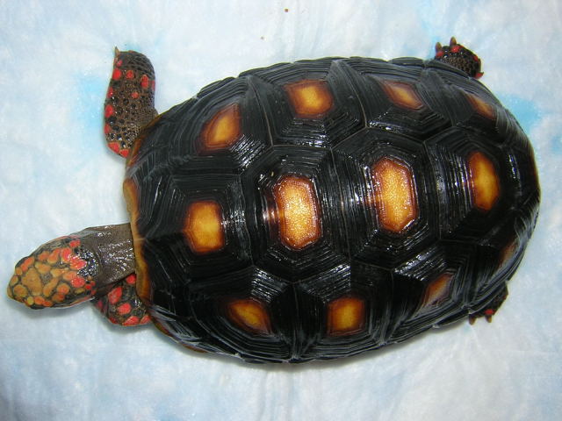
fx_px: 584
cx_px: 281
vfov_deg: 39.7
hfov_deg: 51.4
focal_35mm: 36
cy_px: 210
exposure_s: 1/60.1
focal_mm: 4.7
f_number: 5.2
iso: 100
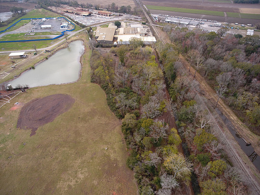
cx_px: 130
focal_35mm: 20
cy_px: 98
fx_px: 150
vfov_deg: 66.0
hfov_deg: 81.7
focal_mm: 3.61
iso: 100
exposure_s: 1/310
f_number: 2.8
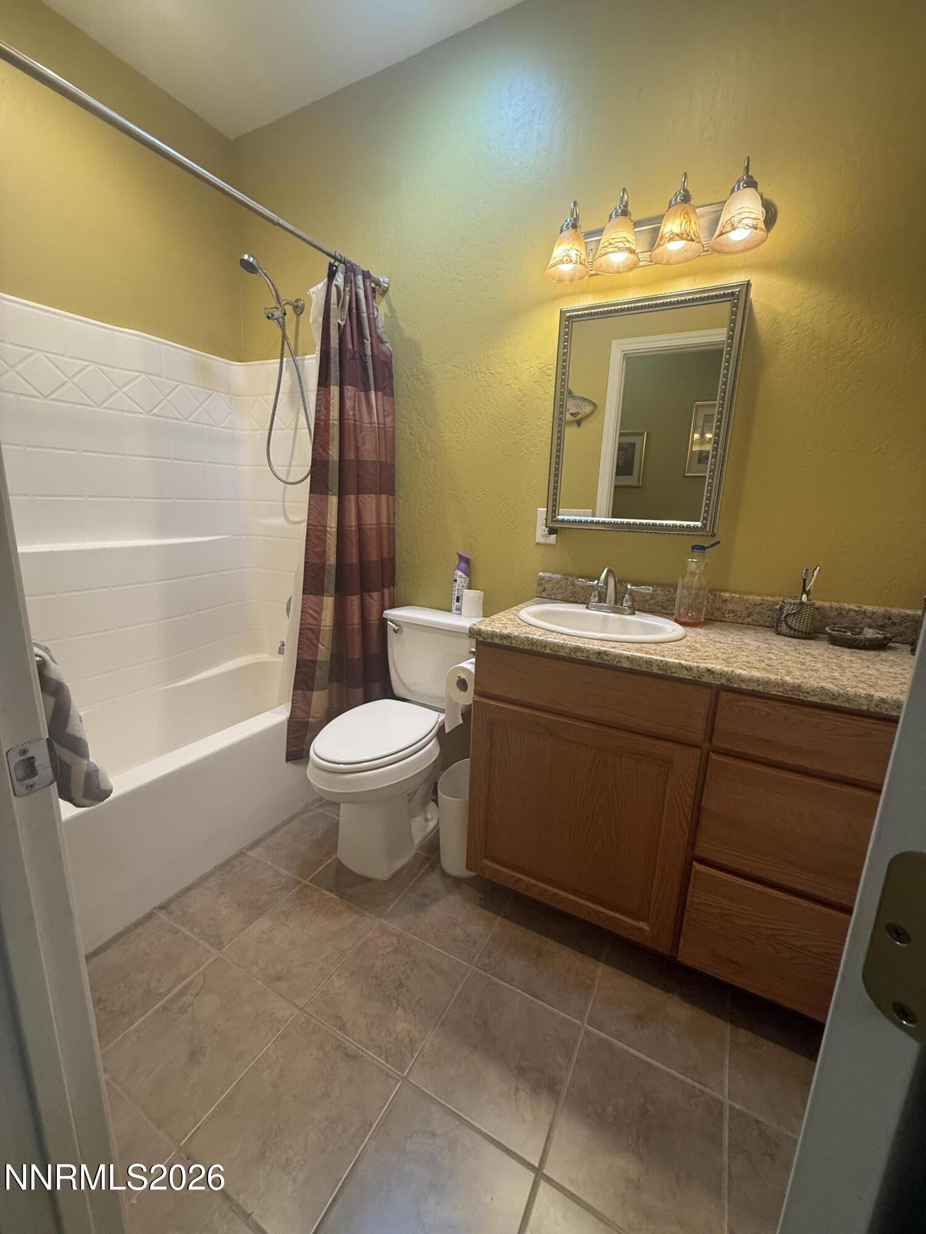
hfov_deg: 85.7
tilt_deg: -12.4
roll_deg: -1.8
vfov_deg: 102.1
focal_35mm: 14
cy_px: 617
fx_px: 499
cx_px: 463
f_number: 2.2
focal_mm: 2.22
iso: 250
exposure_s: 1/60
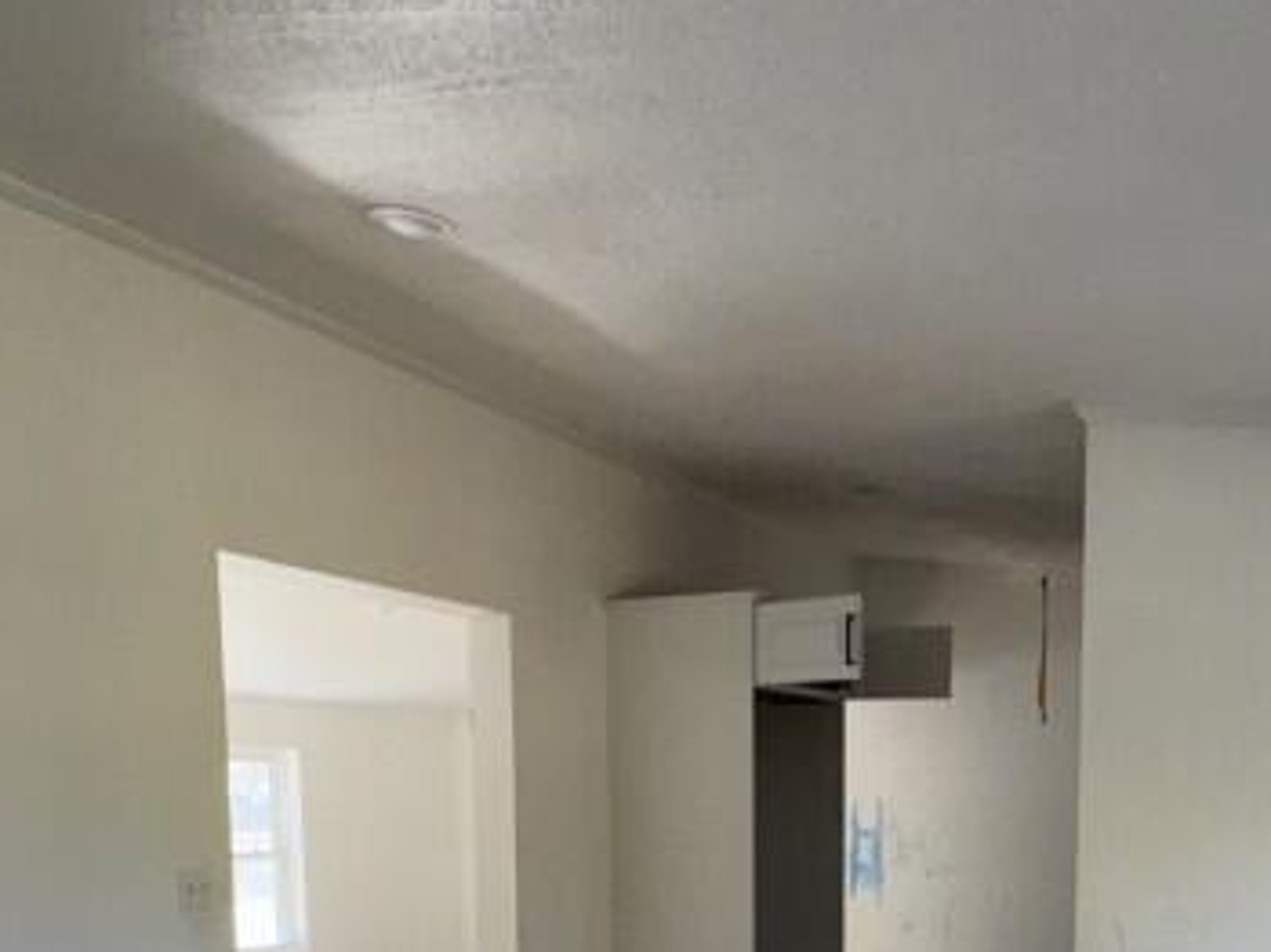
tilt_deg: -3.6
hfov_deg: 45.7
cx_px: 723
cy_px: 1028
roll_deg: +0.2
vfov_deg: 31.4
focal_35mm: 41
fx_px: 1504
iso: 80
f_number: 2.2
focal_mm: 2.22
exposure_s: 1/122
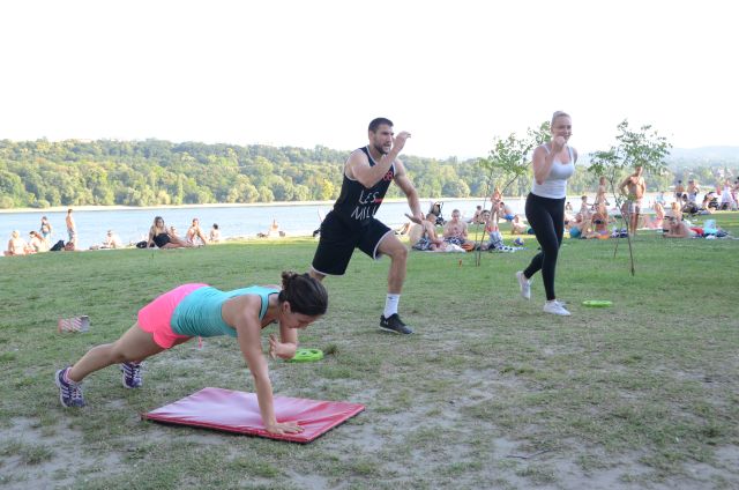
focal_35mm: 39
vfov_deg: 34.1
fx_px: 799
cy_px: 245
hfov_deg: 49.6
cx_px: 370
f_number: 5
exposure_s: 1/640
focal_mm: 26
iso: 1000
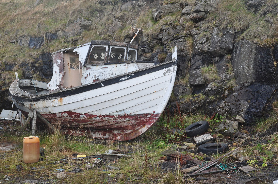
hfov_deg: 38.9
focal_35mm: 51
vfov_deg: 26.4
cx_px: 139
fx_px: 393
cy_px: 92
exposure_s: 1/200
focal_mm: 34
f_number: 10
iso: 400
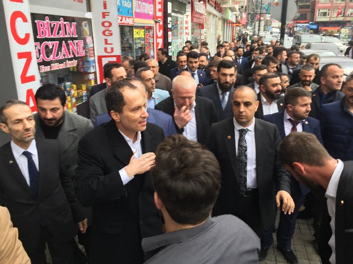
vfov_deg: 46.7
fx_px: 306
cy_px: 129
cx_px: 177
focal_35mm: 30
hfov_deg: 60.0
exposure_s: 1/100
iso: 50
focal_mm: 4.15
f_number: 2.2
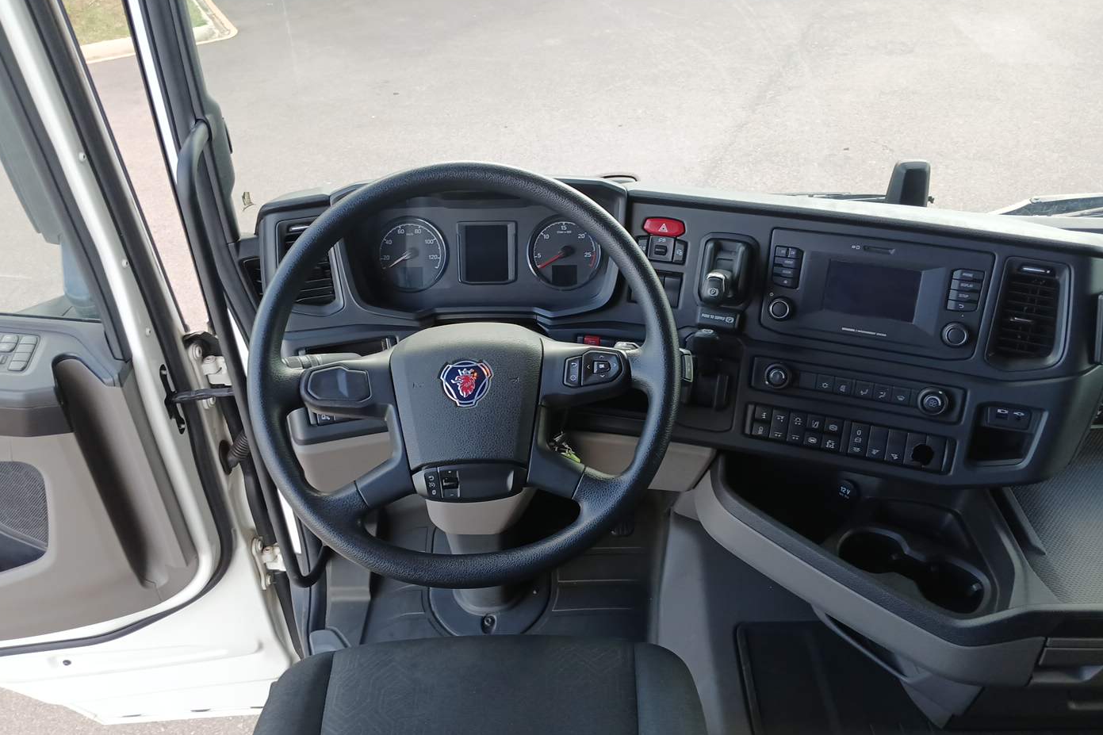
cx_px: 546
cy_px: 354
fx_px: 858
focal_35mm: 28
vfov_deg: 46.4
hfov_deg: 65.5
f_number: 1.8
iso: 77
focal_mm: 3.98
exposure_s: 1/60
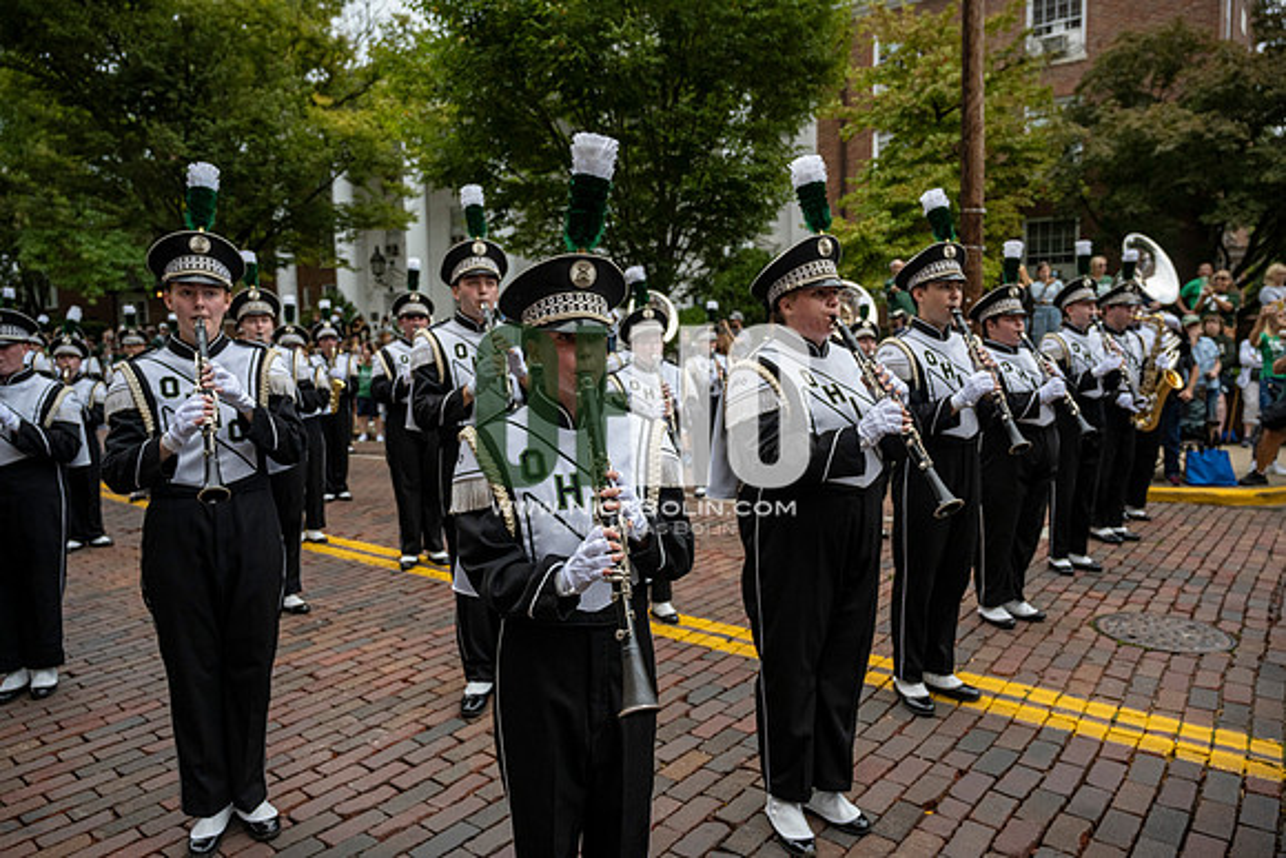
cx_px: 643
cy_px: 429
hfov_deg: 73.7
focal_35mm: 24
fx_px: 857
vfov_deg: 53.2
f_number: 4
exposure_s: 1/1600
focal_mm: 24
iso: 640
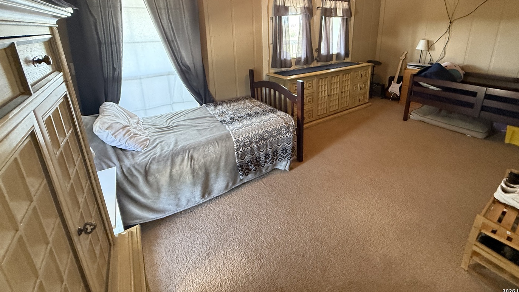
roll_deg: +1.8
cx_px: 270
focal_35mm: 16
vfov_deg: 64.7
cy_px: 90
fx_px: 220
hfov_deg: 99.3
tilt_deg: -14.6
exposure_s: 1/60
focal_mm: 2.22
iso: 500
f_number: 2.2
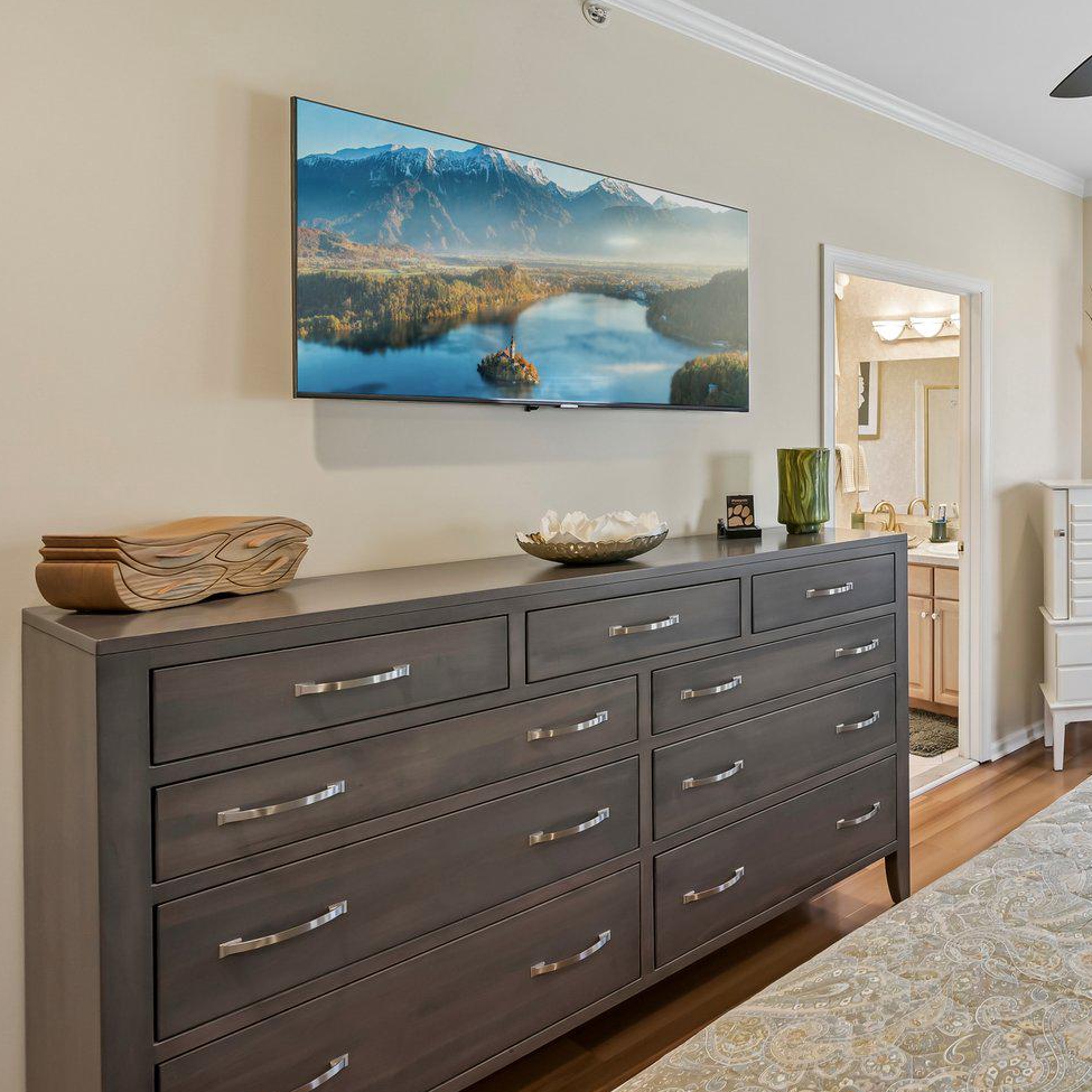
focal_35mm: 25
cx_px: 1104
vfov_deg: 62.4
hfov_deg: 50.3
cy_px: 440
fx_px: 892
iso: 400
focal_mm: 14
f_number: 8
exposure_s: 1/8
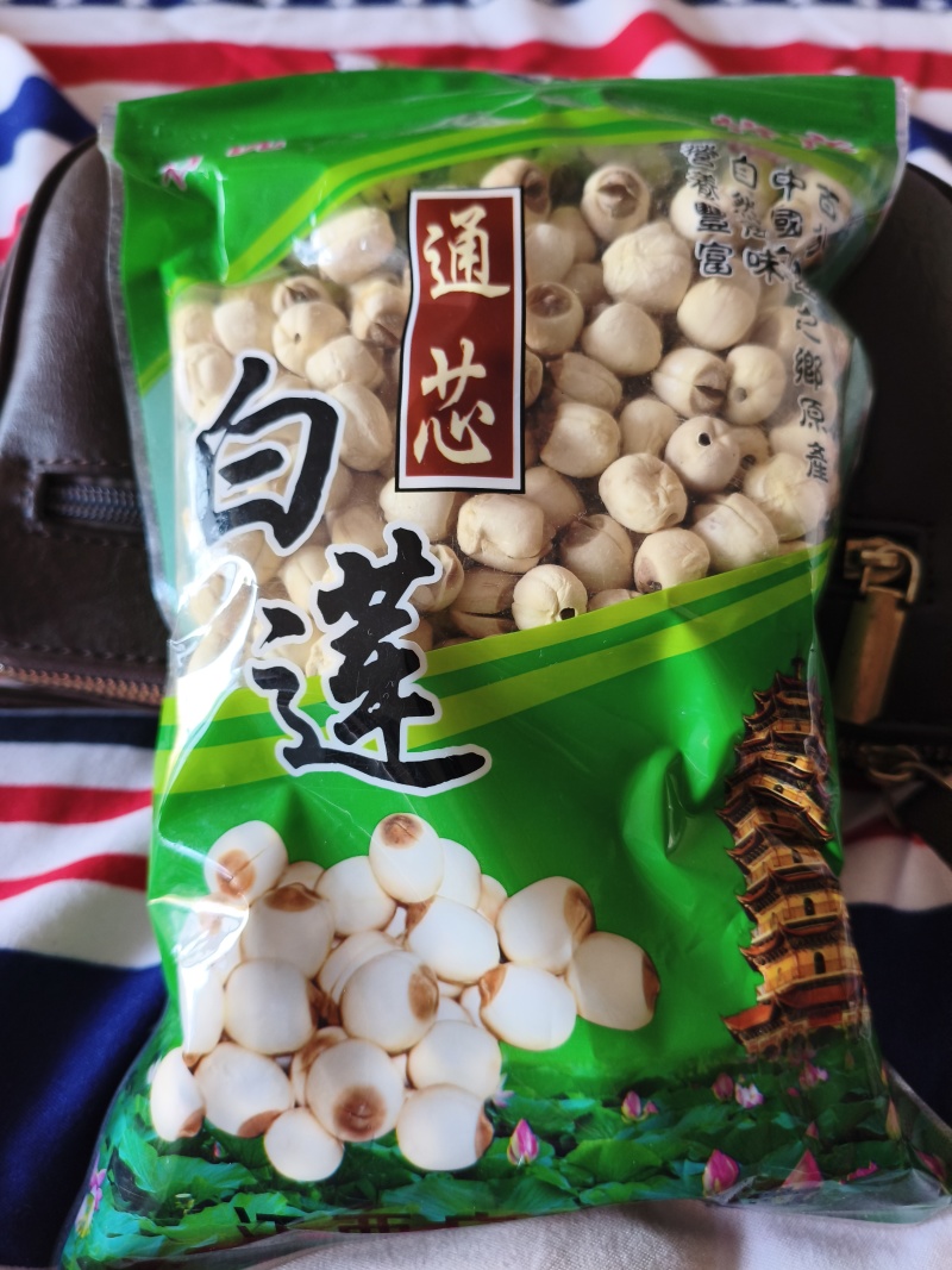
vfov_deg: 67.3
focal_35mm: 26
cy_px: 635
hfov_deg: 53.1
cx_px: 476
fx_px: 954
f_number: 1.5
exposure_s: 1/99.9
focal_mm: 4.94
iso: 200
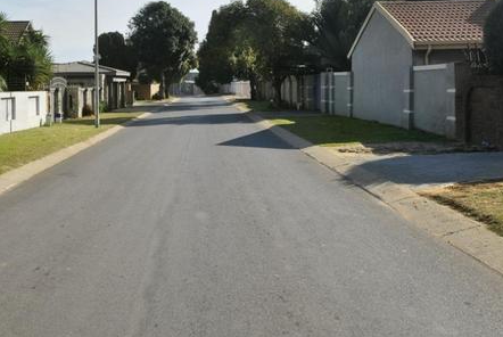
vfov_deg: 34.5
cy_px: 87
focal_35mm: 38
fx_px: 532
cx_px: 181
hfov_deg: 50.0
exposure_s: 1/250
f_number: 8
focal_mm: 14
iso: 100
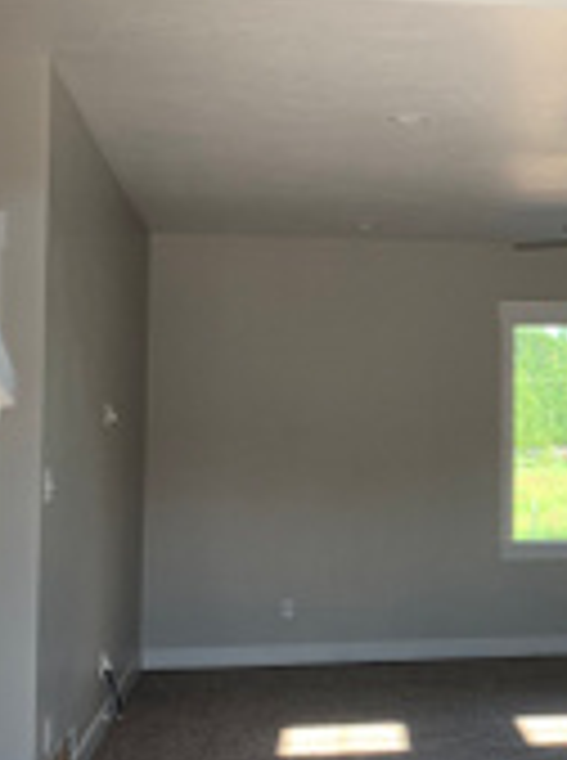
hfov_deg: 19.1
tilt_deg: +4.9
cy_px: 333
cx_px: 616
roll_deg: -0.5
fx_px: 1622
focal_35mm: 74
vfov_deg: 26.4
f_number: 1.8
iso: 40
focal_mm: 4.25
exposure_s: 1/122
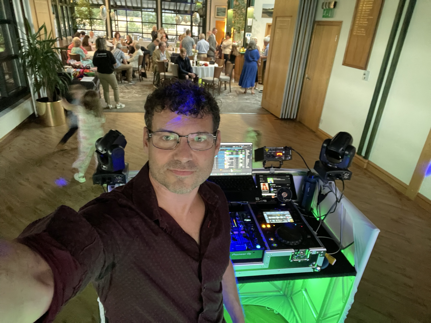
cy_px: 162
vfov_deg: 58.9
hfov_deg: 73.9
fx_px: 286
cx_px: 216
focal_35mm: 23
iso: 800
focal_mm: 2.71
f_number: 2.2
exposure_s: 1/16
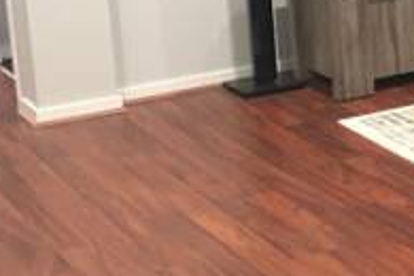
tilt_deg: -12.2
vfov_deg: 10.9
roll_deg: -0.5
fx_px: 1426
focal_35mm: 124
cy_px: -21
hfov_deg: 14.3
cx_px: 783
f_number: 2.2
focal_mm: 4.15
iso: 100
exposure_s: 1/10
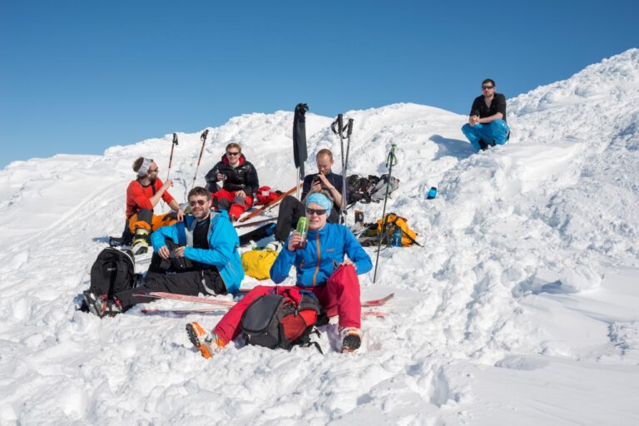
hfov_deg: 54.4
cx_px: 320
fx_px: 621
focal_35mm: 35
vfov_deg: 37.9
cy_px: 213
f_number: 11
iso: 100
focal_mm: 35
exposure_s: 1/250
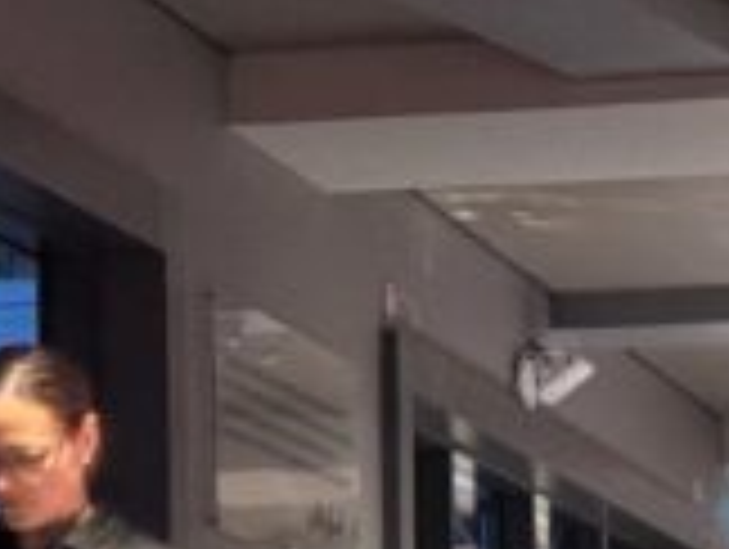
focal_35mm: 227
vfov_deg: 6.5
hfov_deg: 8.3
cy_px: 788
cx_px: 1485
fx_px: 4788
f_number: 1.78
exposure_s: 1/40
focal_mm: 6.76
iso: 320
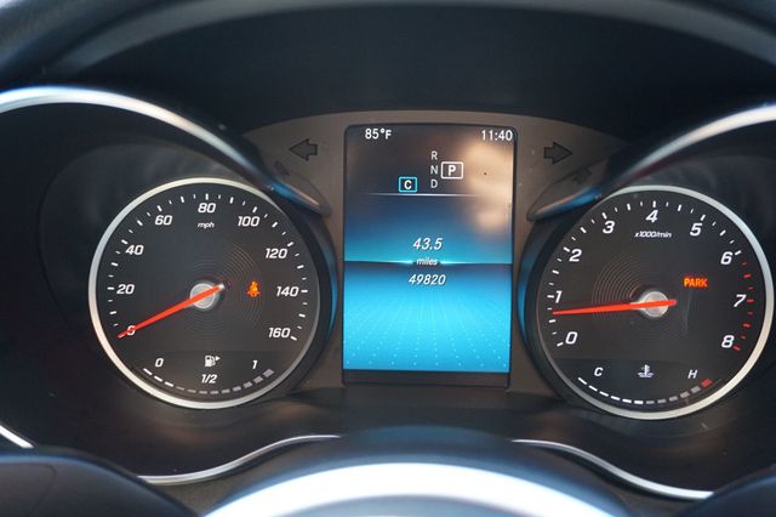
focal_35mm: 34
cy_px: 258
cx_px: 388
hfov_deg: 55.1
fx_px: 743
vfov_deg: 38.3
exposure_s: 1/60
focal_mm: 23
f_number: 4.5
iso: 800
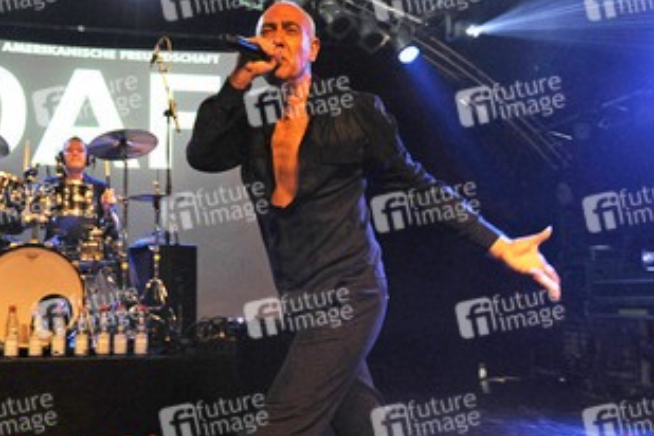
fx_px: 581
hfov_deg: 57.9
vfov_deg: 40.9
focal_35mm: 32
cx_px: 241
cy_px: 260
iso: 2500
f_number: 2.8
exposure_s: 1/160
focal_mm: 22
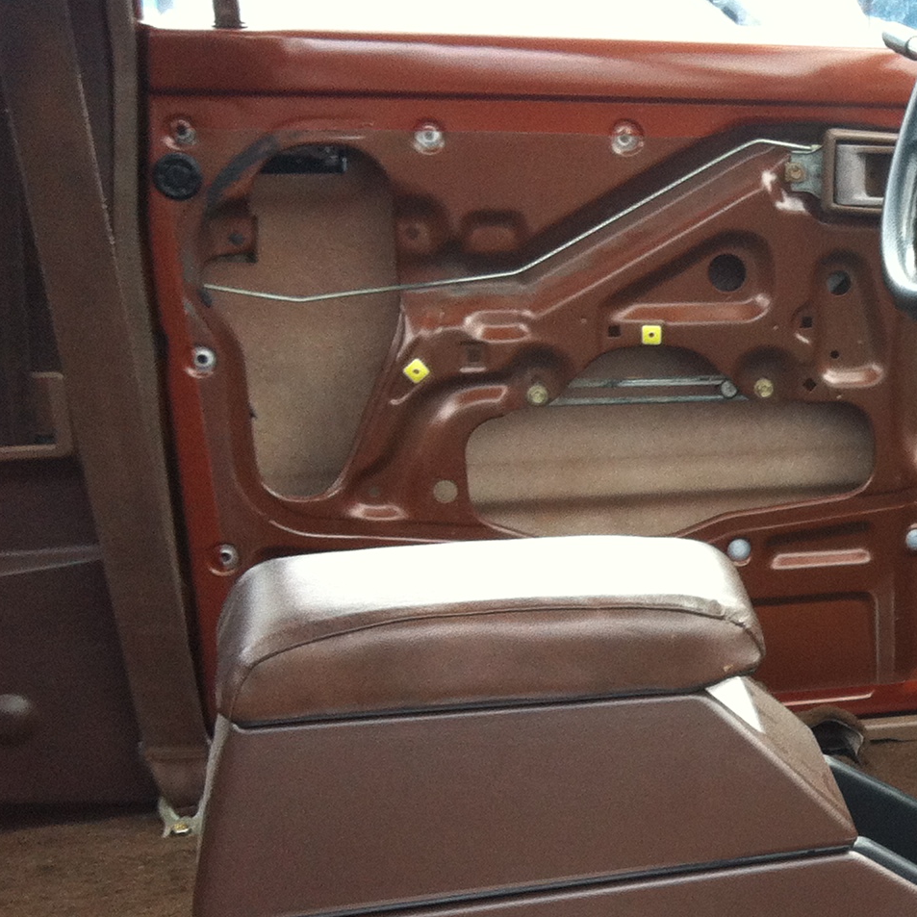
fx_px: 2518
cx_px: 1166
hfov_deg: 19.2
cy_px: 755
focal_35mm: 84
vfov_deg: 20.4
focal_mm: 3.85
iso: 100
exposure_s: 1/120
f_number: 2.8
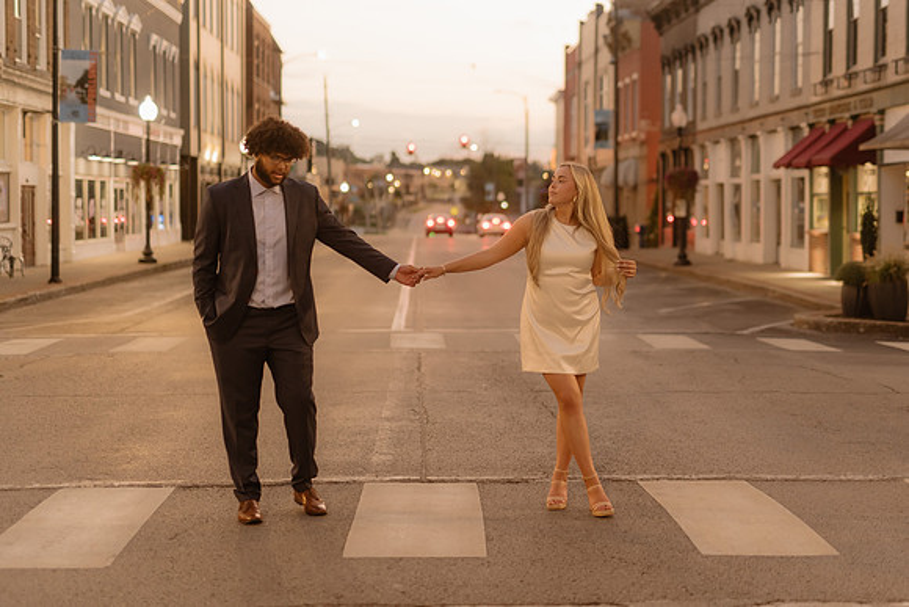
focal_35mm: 59
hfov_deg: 34.1
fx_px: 1479
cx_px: 525
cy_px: 272
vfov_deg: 23.2
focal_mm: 50
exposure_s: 1/160
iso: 800
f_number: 1.4
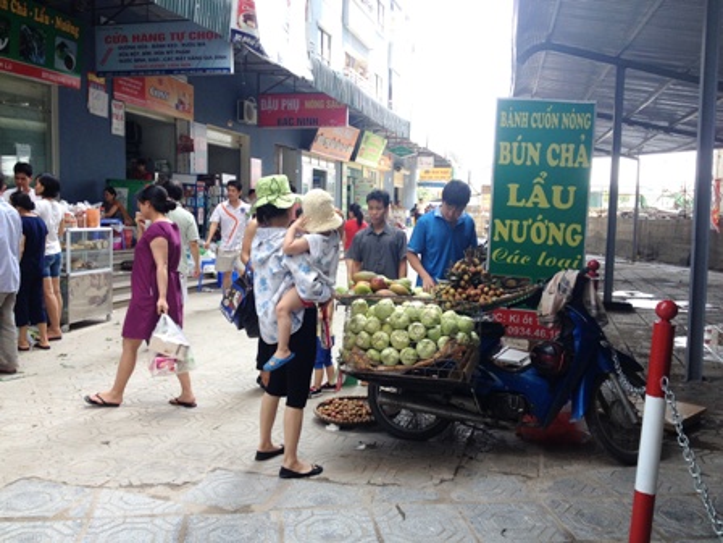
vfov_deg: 40.7
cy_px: 272
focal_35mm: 35
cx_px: 362
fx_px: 731
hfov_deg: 52.6
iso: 50
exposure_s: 1/202
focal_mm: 4.28
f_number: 2.4
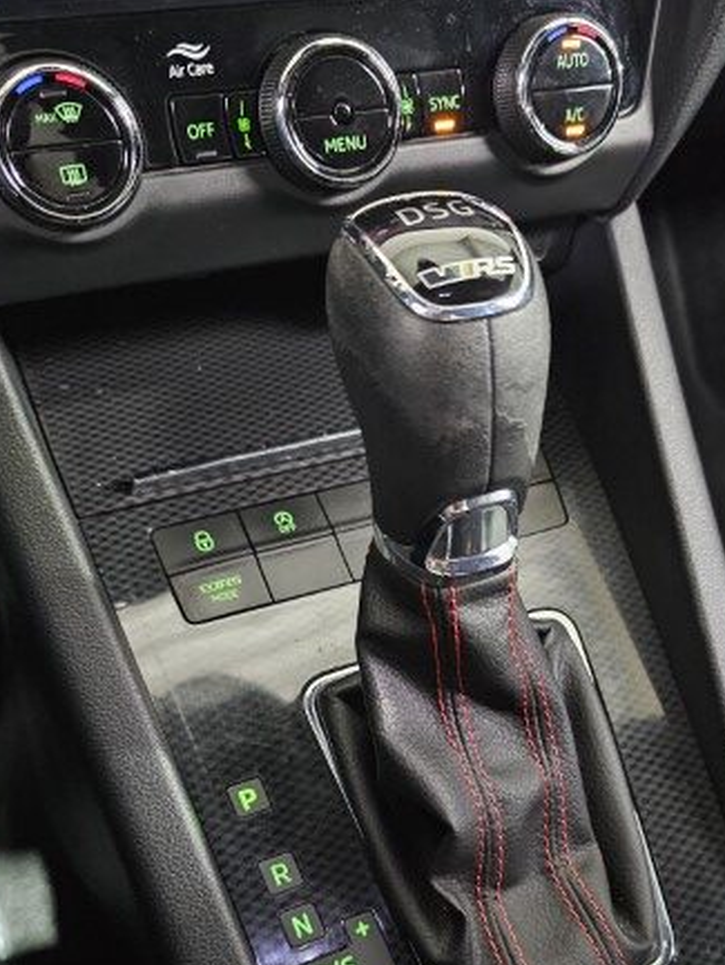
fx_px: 949
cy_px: 673
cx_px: 437
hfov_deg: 41.6
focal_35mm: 34
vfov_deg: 52.5
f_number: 1.7
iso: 1600
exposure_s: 1/25
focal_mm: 6.3
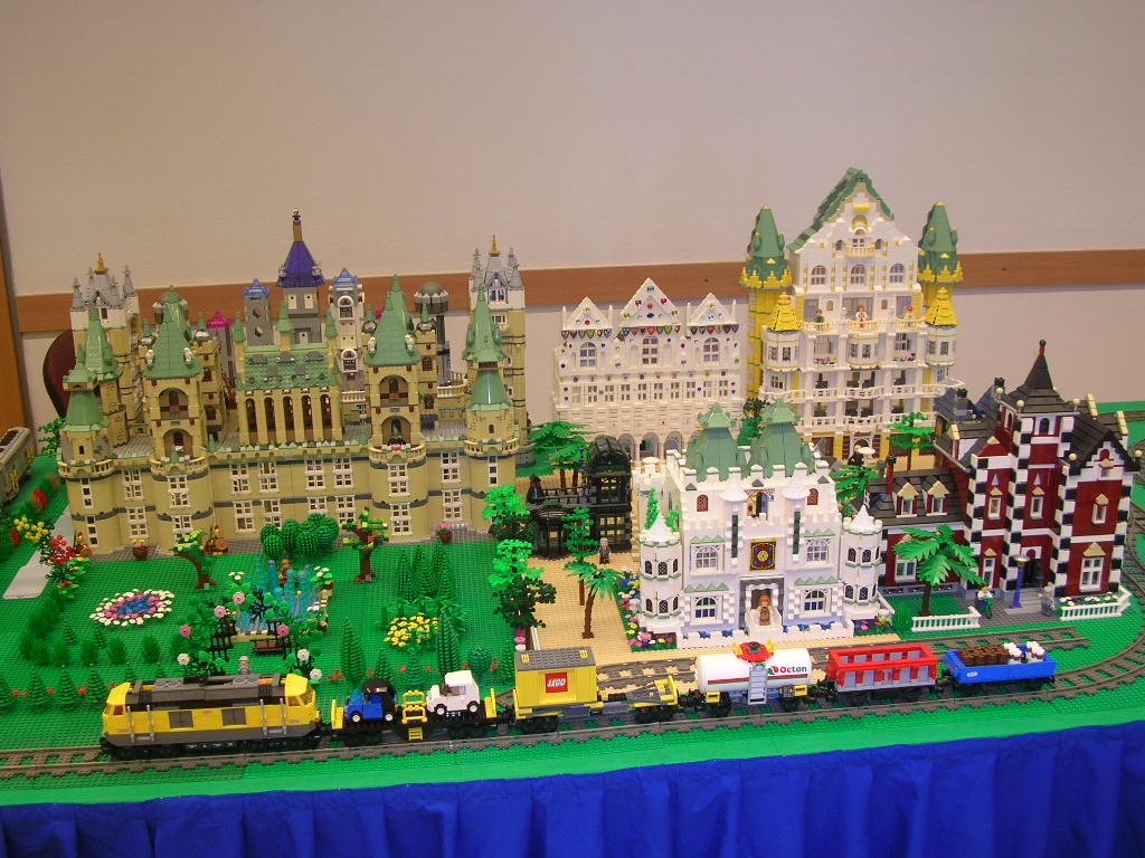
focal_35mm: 40
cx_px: 572
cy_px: 429
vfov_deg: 36.0
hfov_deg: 46.8
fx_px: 1323
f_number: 3
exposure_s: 1/13.5
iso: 50
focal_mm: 6.6
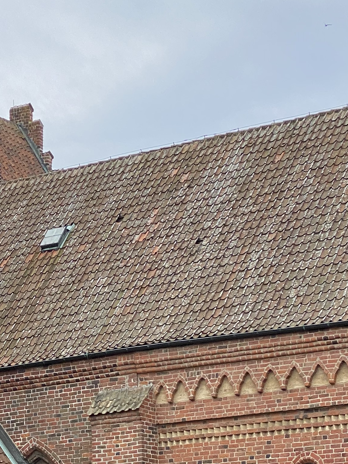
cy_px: 533
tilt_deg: +7.3
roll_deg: -0.1
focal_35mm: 136
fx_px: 1823
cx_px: 5
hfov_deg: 10.8
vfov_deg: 14.1
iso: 20
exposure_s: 1/1170
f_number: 2
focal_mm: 6
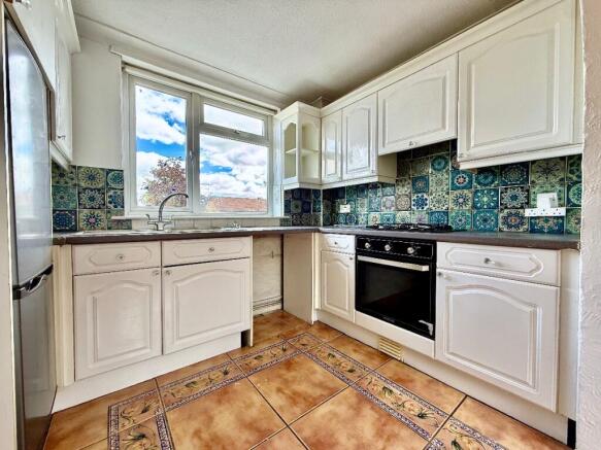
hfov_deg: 102.1
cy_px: 225
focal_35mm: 14
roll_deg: -0.3
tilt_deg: -1.5
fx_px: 243
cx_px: 300
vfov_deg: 85.7
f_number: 2.2
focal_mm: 2.22
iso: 40
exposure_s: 1/104
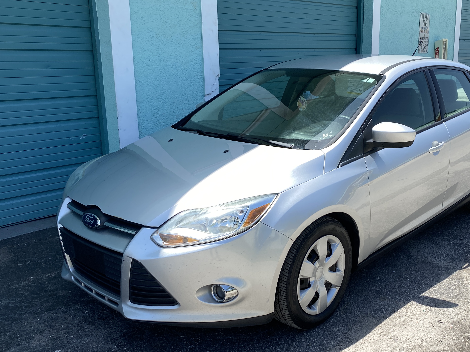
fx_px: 502
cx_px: 299
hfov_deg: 49.6
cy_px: 176
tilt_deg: -12.3
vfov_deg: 38.7
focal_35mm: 37
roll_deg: +0.5
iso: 32
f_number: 1.8
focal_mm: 4.25
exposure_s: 1/1812
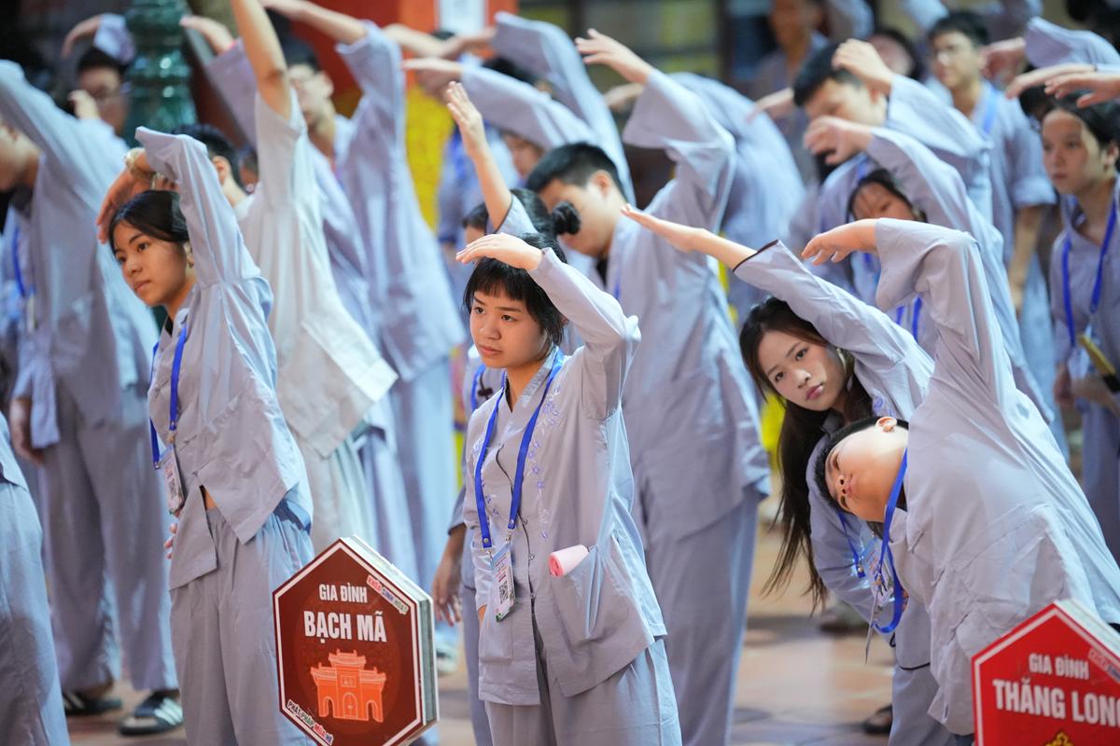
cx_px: 560
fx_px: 4915
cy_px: 373
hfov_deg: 13.0
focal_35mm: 158
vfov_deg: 8.7
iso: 8000
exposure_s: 1/160
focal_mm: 158
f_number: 2.8
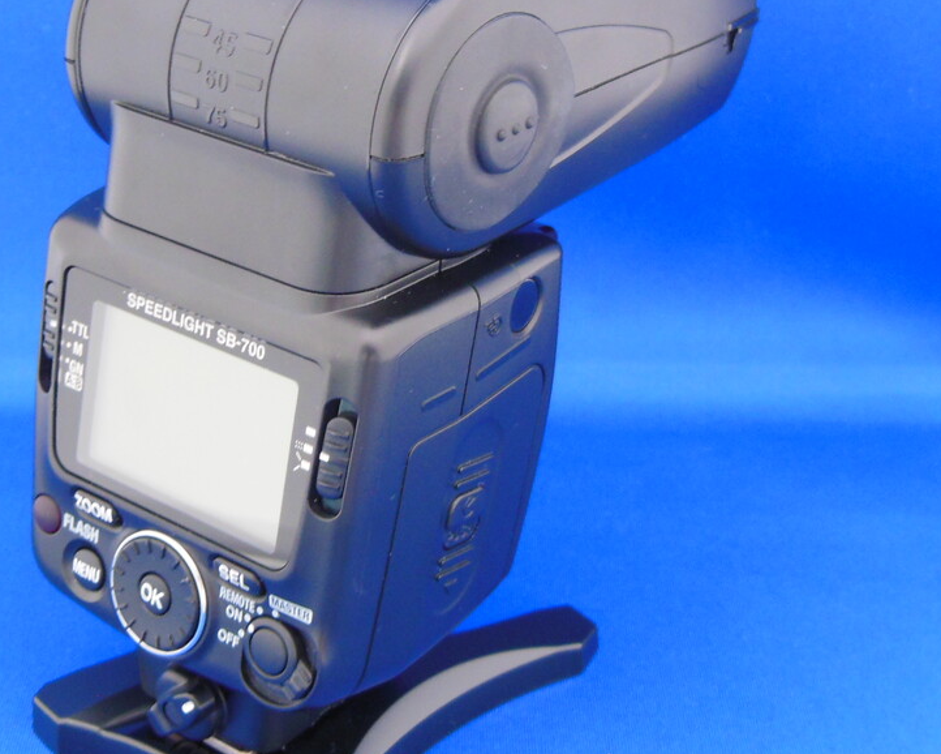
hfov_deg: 26.0
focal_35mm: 73
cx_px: 353
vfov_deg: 21.0
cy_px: 292
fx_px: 2034
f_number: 4.4
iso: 400
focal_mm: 8
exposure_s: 1/6
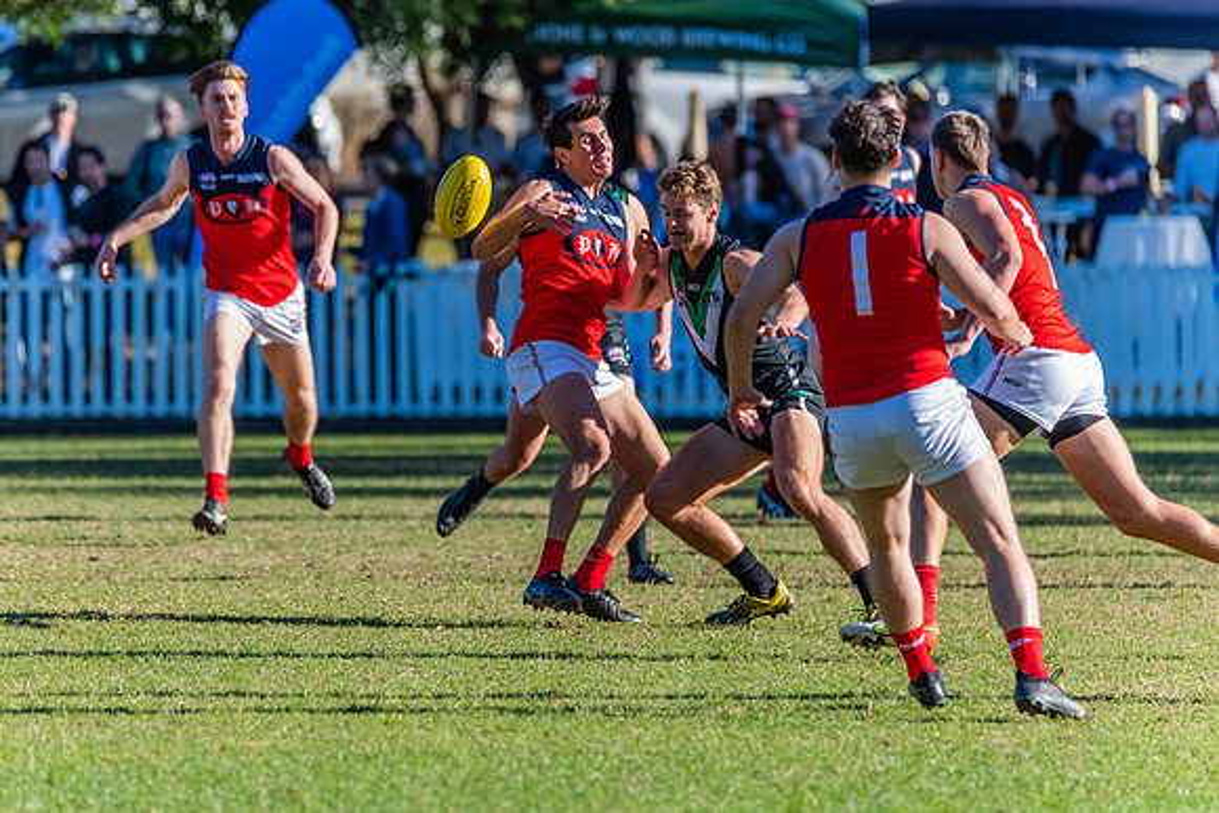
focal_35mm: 498
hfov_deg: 4.1
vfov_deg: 2.8
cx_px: 545
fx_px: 16861
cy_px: 431
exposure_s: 1/1600
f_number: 6
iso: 900
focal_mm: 450
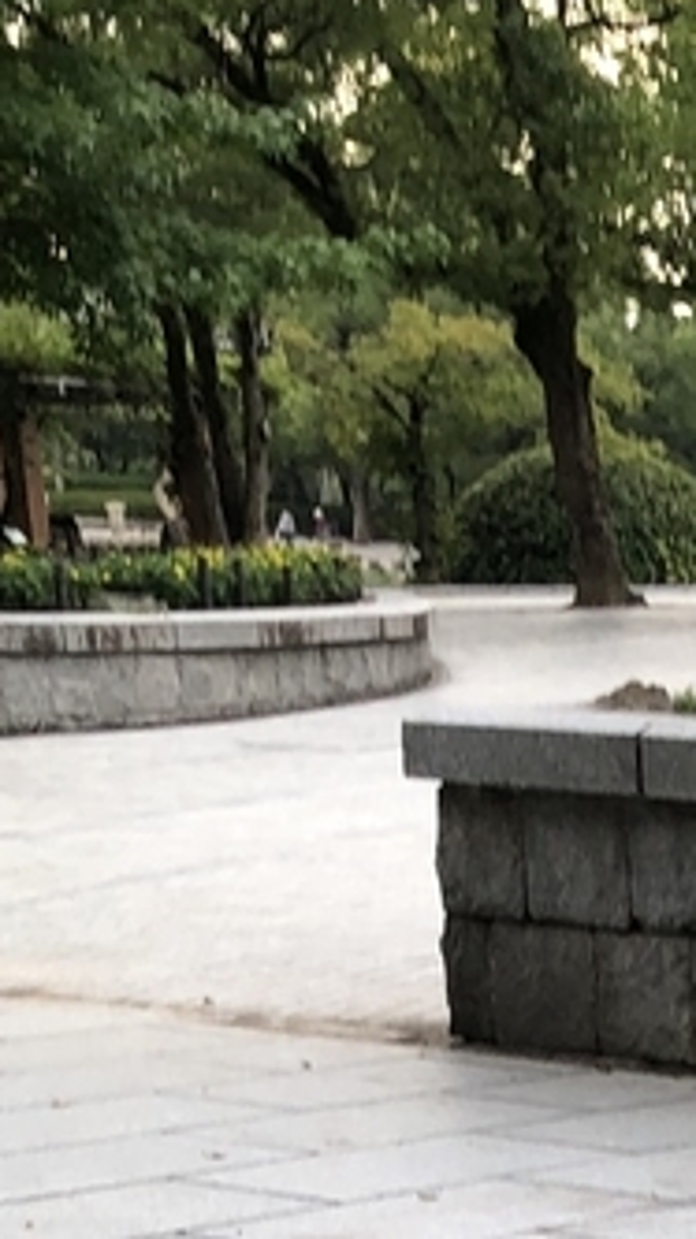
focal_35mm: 110
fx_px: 3614
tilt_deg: -18.5
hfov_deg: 10.2
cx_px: 1399
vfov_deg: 17.1
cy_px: 1998
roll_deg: +0.4
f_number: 1.8
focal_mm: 3.99
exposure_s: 1/120
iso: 32
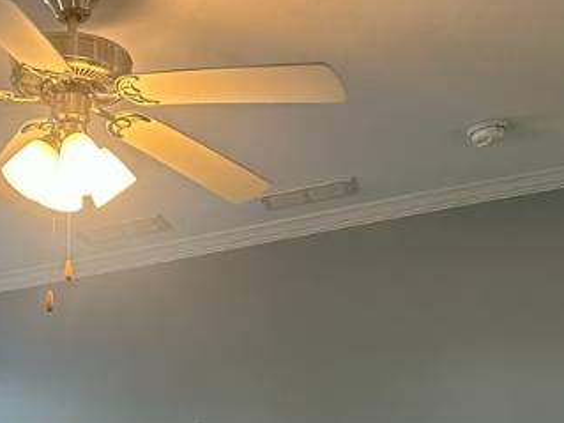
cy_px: 527
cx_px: 180
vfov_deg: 21.1
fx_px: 1042
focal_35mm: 64
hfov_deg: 30.0
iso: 160
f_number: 1.78
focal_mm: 6.86
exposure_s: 1/120
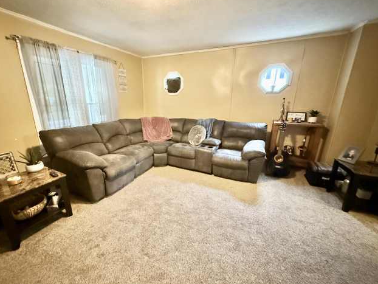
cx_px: 178
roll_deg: +0.1
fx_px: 164
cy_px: 143
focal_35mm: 15
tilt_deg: -15.4
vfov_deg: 81.8
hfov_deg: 98.0
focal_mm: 2.22
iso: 1250
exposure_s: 1/30
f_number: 2.2
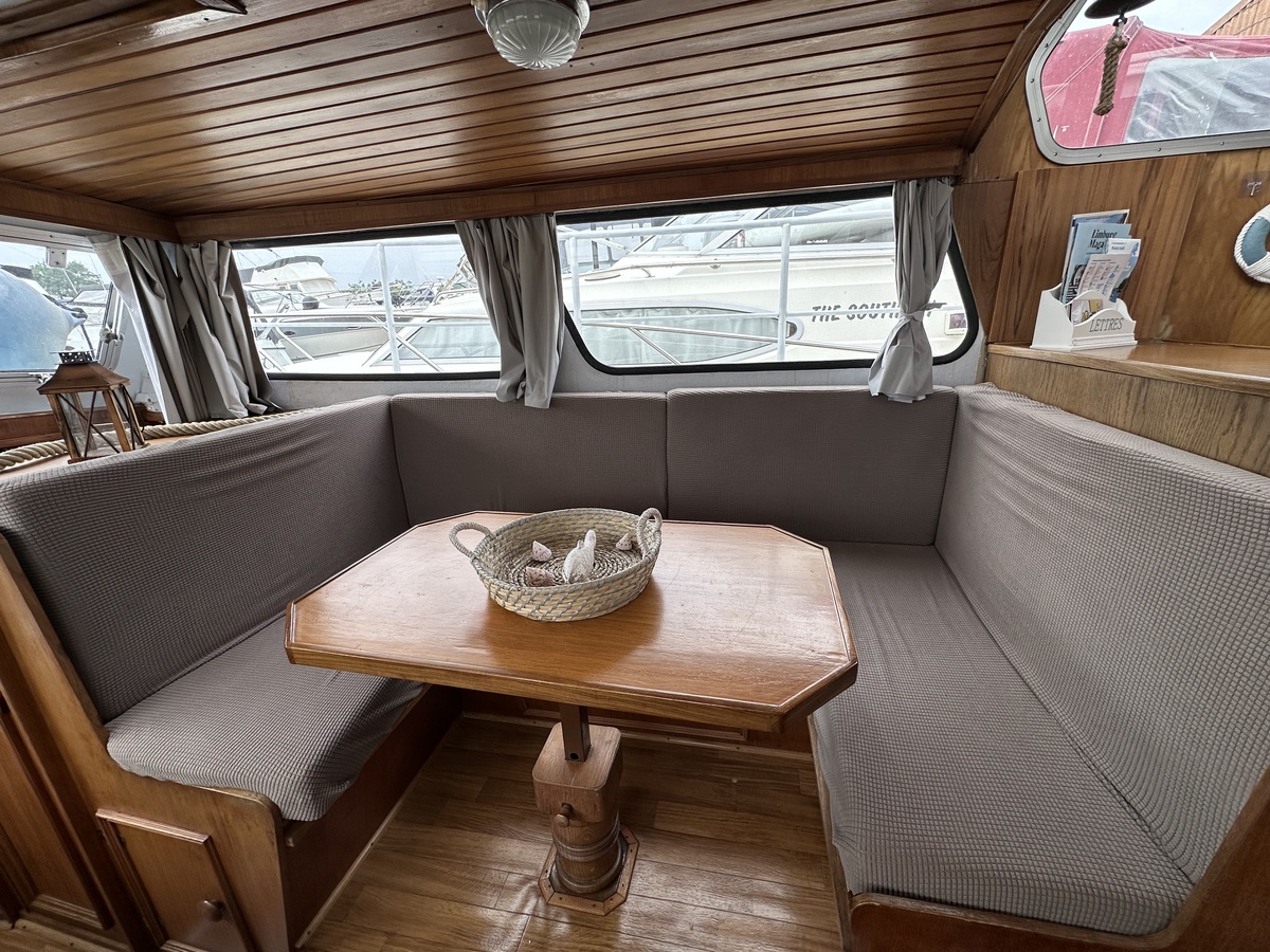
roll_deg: +4.0
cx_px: 635
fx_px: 514
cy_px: 476
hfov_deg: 102.1
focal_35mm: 14
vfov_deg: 85.7
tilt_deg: -18.3
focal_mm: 2.22
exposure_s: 1/525
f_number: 2.2
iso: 40
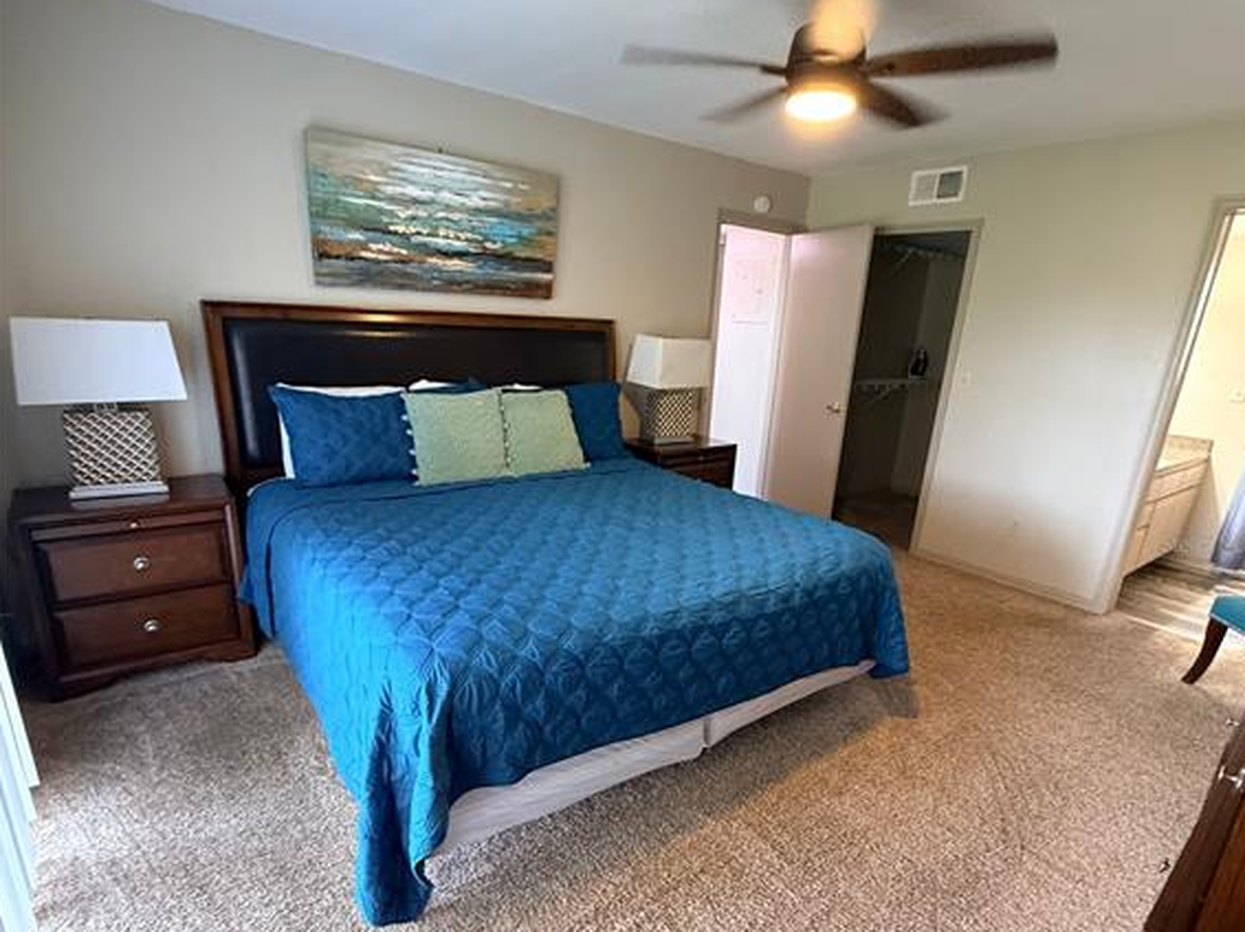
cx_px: 627
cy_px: 543
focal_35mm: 19
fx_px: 683
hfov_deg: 84.7
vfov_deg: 68.2
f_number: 2.2
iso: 500
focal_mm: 2.22
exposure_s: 1/60
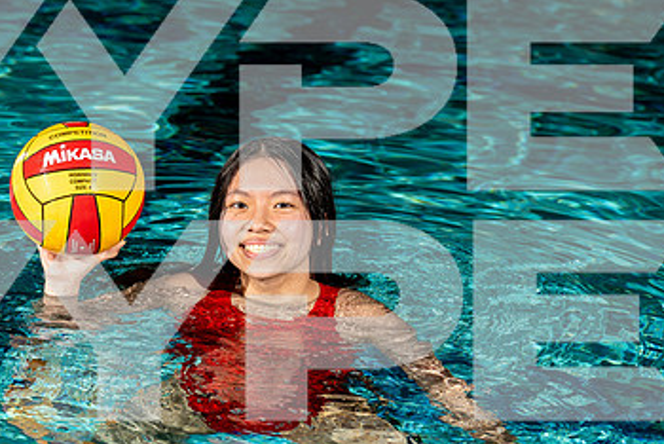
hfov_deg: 20.1
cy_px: 322
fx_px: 1864
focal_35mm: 101
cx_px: 209
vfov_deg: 13.5
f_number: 4
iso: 100
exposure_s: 1/250
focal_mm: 61
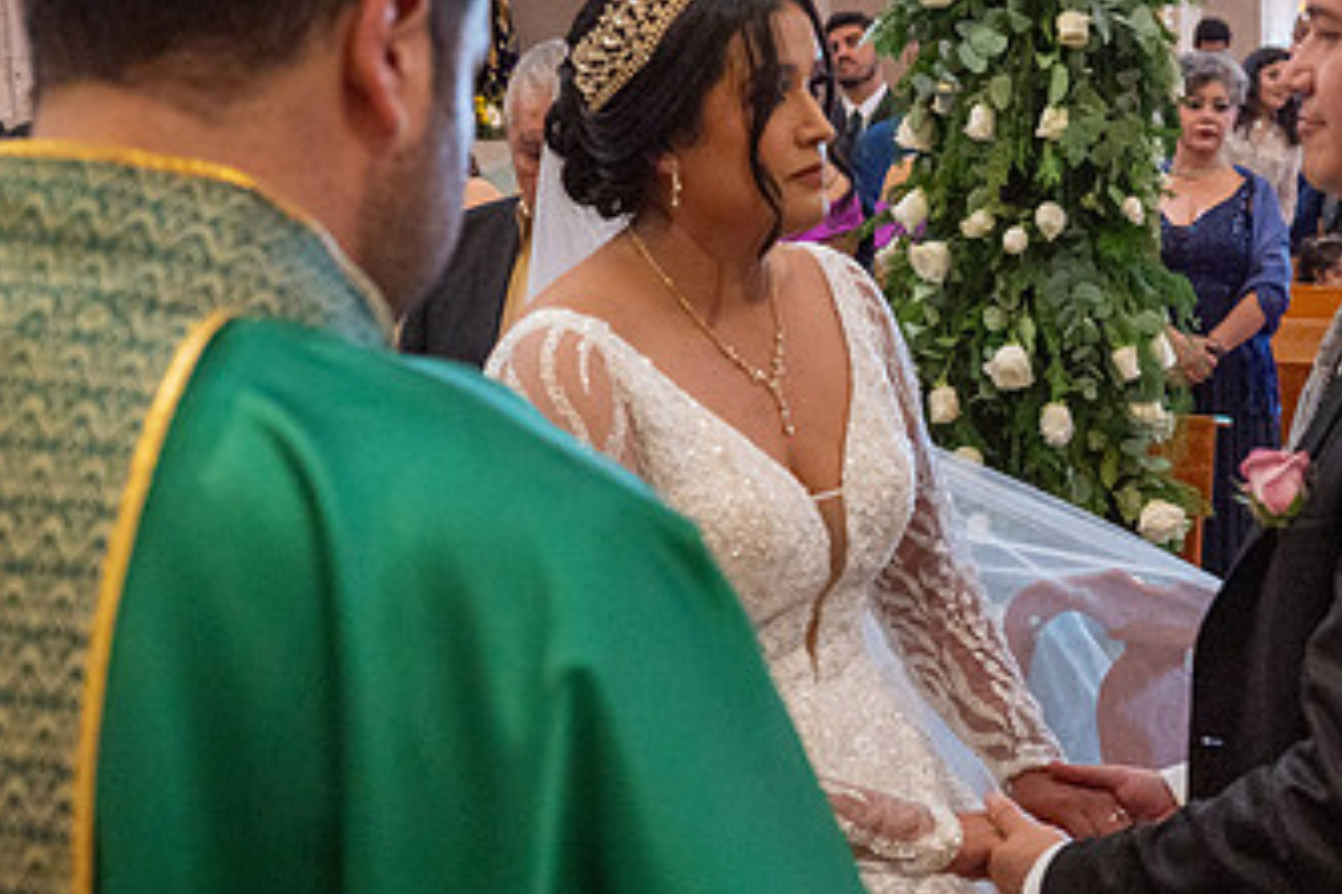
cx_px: 883
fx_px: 2274
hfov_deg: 32.6
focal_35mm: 61
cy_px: 489
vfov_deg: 22.3
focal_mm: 35
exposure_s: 1/100
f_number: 5
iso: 2500
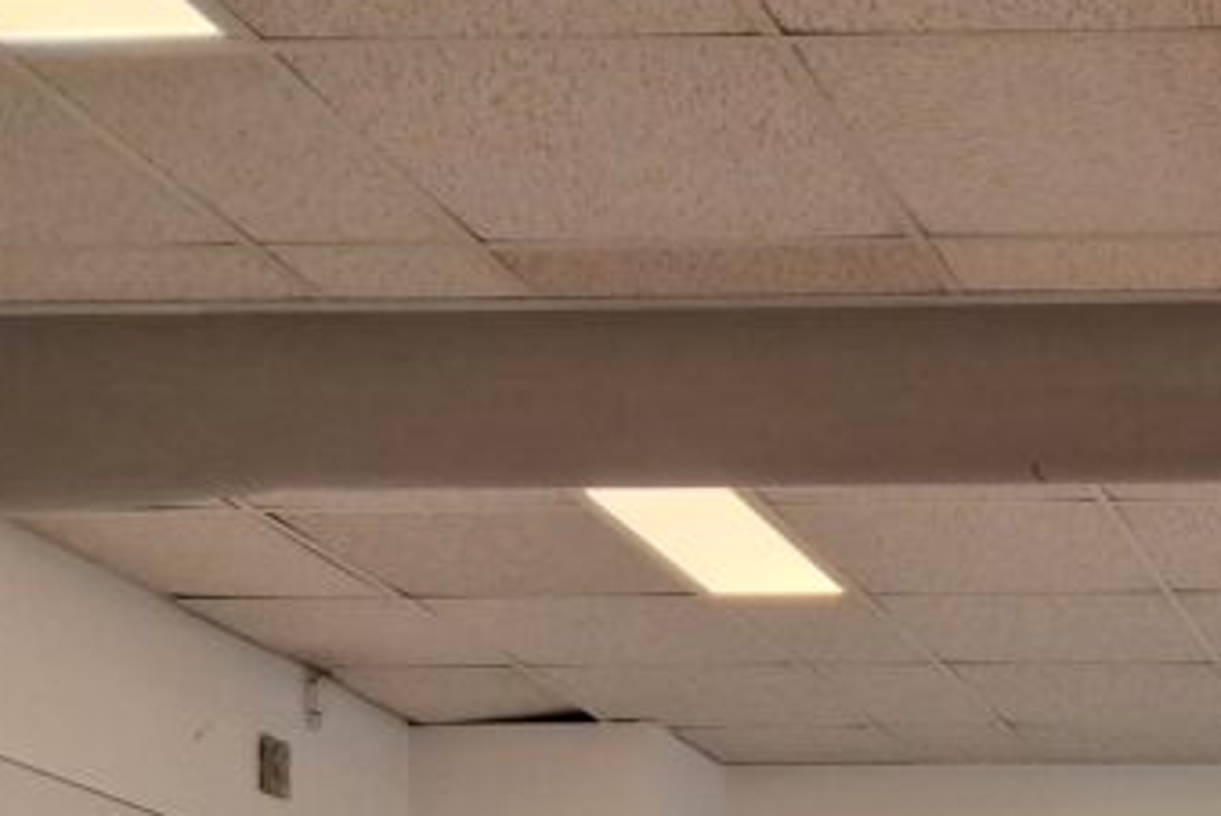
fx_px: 2885
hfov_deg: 21.0
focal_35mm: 85
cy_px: 1228
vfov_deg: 14.9
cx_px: 1709
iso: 160
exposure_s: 1/100
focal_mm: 4
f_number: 1.8
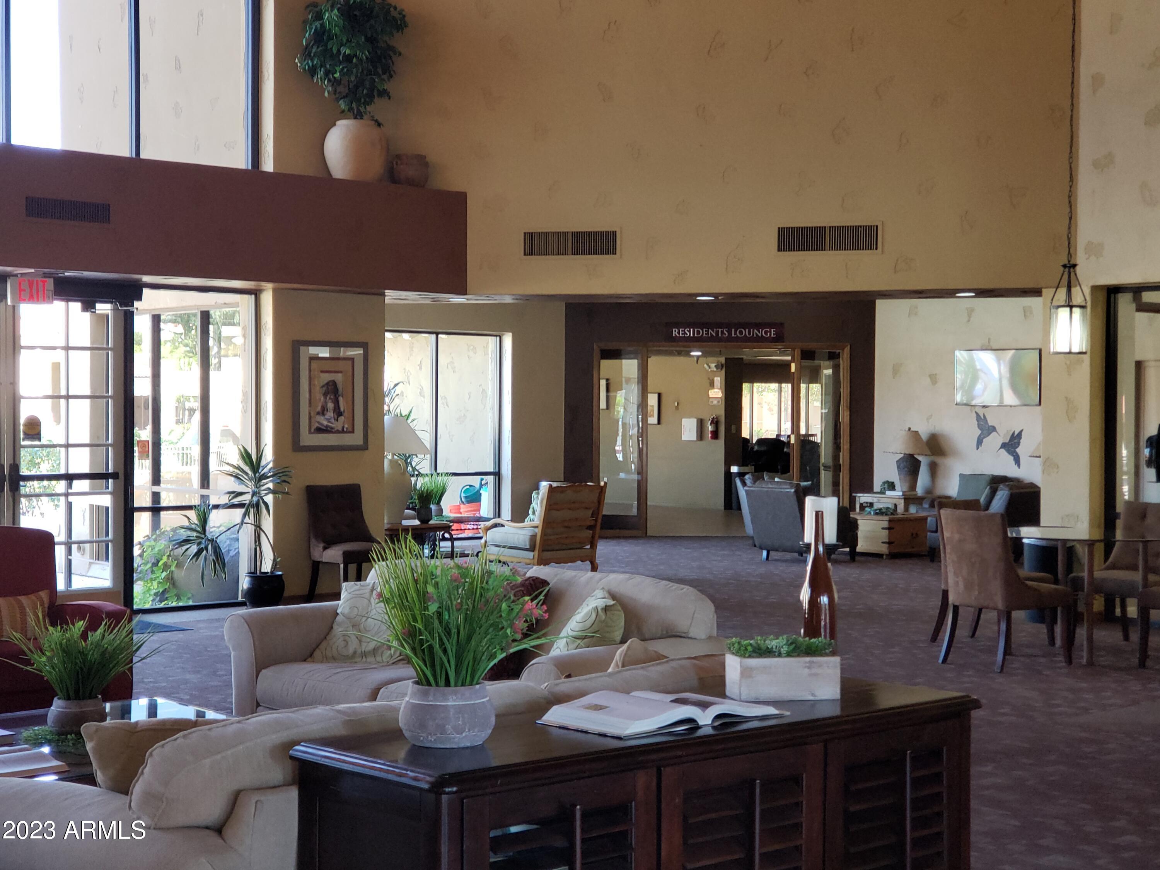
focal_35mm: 52
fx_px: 1743
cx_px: 580
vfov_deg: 28.0
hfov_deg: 36.8
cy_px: 435
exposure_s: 1/30
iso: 100
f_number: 2.4
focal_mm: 6
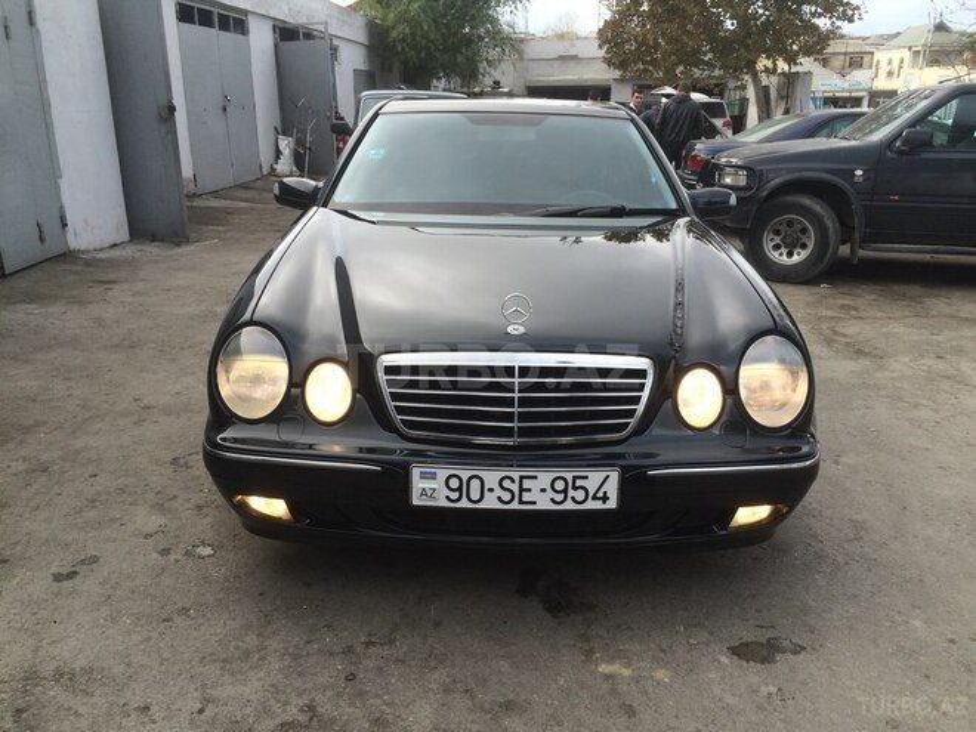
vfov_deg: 48.2
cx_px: 488
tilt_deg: -18.7
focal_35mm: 29
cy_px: 366
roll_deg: +0.2
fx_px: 818
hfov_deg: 61.7
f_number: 2.2
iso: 32
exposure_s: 1/326
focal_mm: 4.15
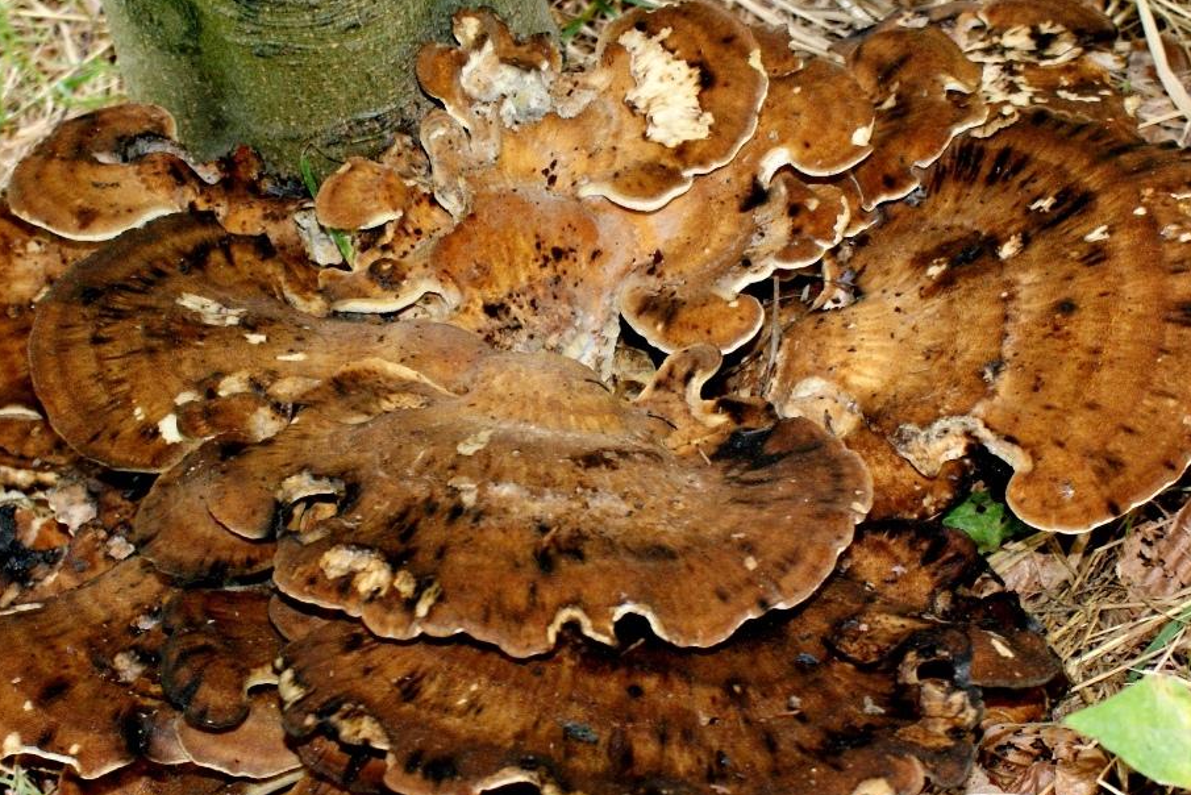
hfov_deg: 26.3
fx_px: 2548
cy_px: 377
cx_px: 592
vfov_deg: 17.7
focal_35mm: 77
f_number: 5.6
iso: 400
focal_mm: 30
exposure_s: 1/60
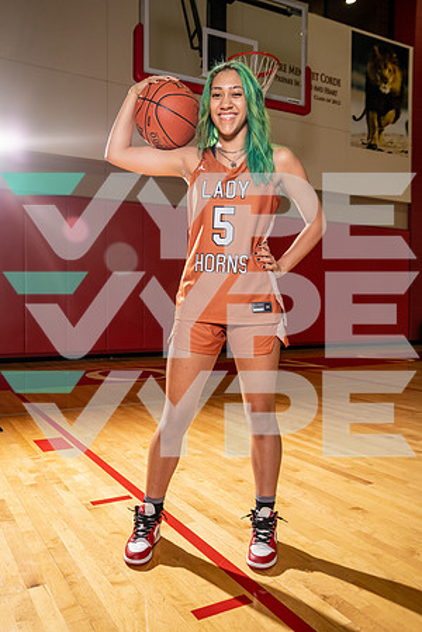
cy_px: 316
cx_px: 211
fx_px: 545
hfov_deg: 42.3
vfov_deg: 60.3
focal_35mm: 31
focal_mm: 31
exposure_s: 1/250
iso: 800
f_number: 5.6
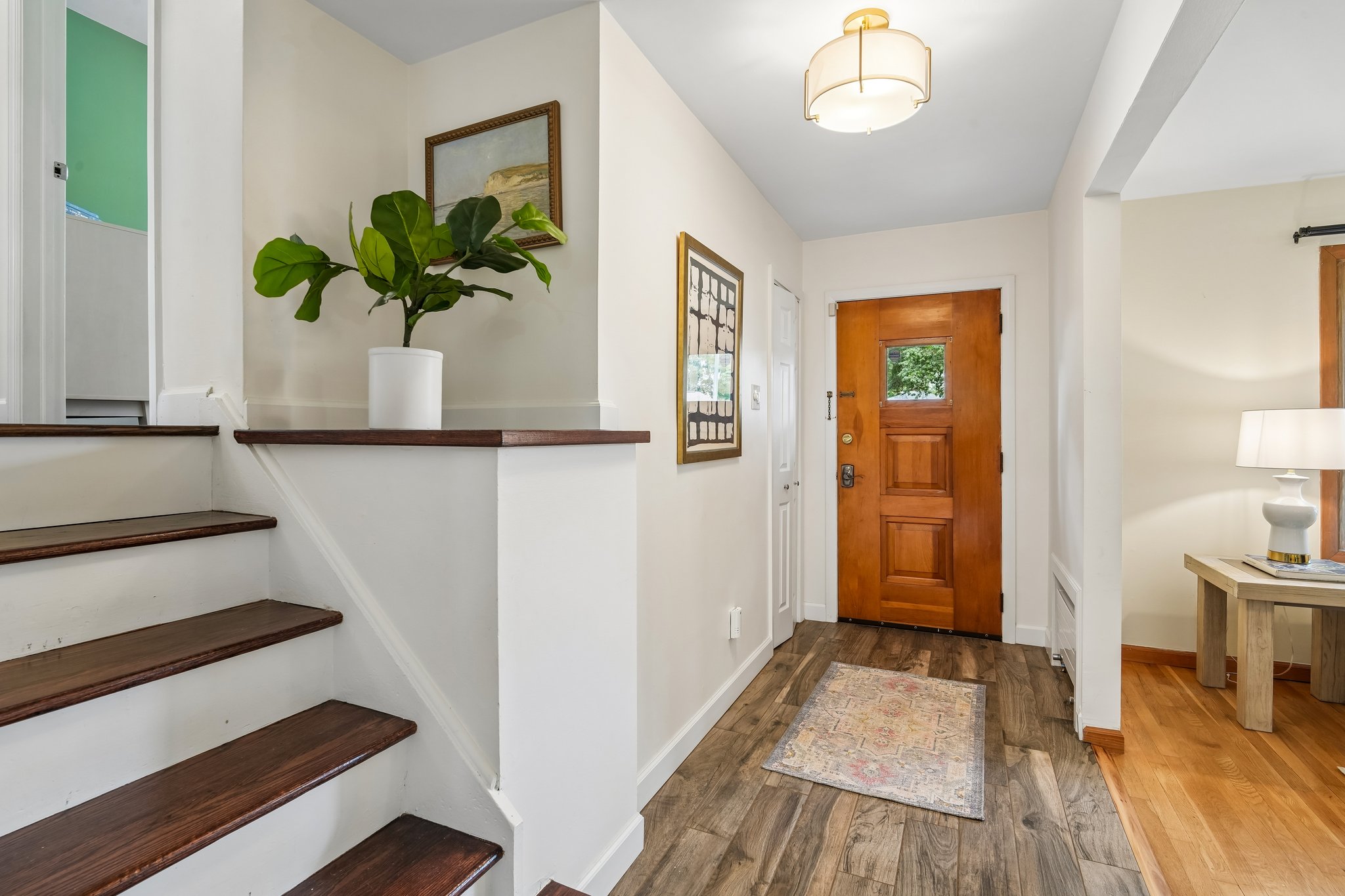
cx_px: 672
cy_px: 448
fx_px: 598
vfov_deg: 73.7
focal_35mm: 16
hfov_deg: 96.7
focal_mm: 16
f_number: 9
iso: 400
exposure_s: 1/5
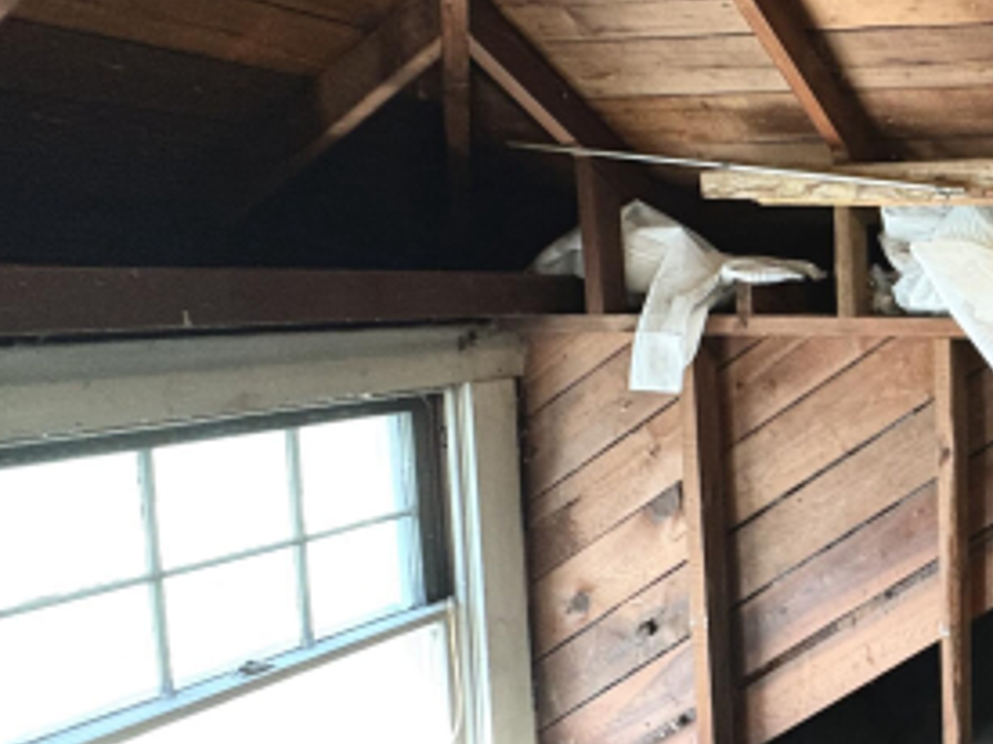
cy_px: 394
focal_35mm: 34
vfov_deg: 41.7
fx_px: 975
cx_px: 1143
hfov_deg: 40.8
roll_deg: +0.3
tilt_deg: -7.0
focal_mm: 2.22
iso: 640
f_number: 2.2
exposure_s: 1/40
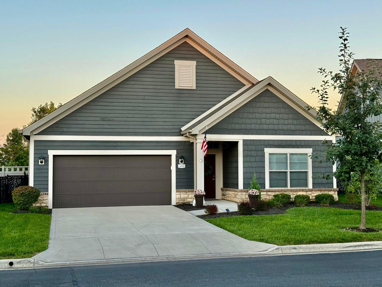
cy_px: 144
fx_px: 530
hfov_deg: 39.7
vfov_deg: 30.3
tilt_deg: +2.3
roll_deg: +0.0
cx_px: 191
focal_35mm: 48
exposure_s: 1/264
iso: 80
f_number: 1.78
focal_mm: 6.76
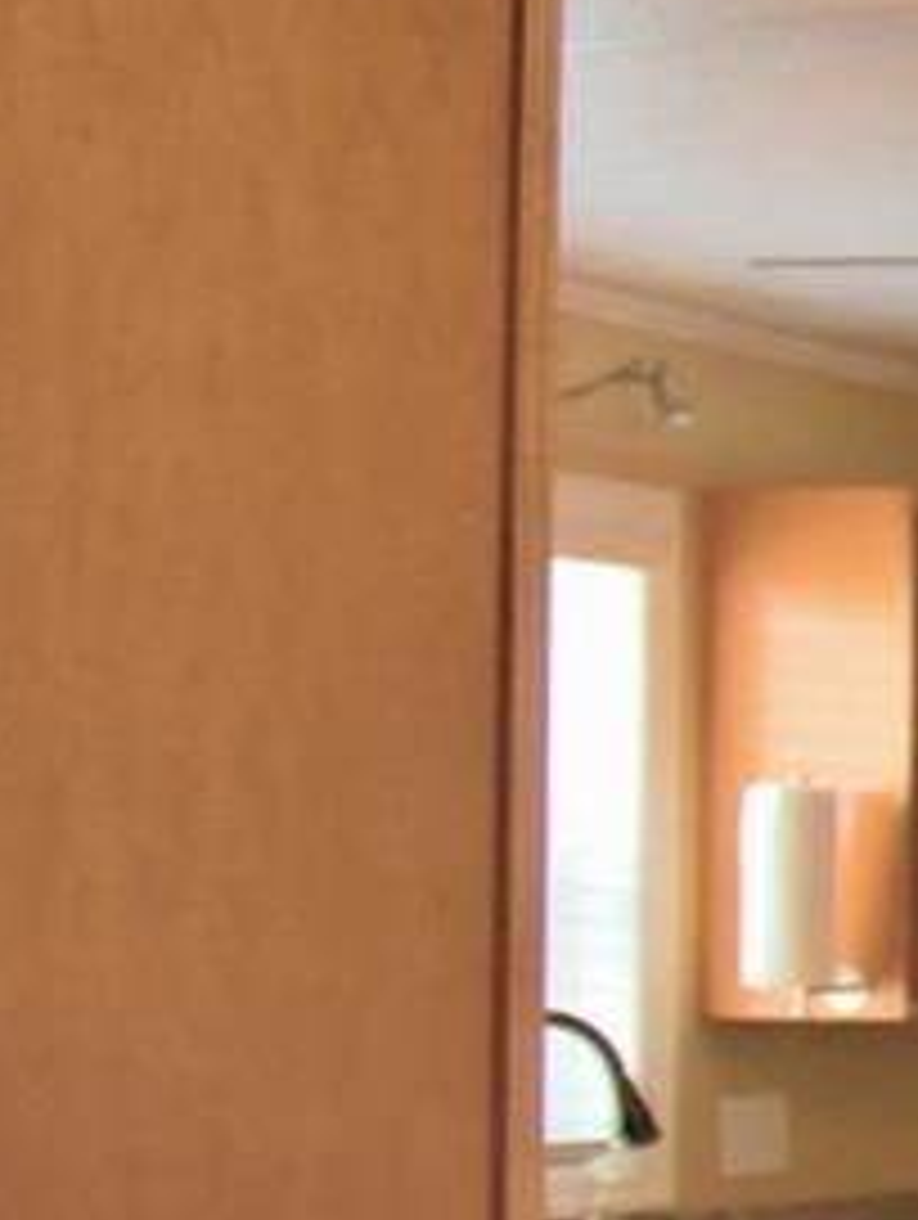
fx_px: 2998
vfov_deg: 22.7
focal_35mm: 85
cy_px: 959
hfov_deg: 9.0
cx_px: 3402
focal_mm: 10
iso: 360
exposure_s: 1/125
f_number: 4.5
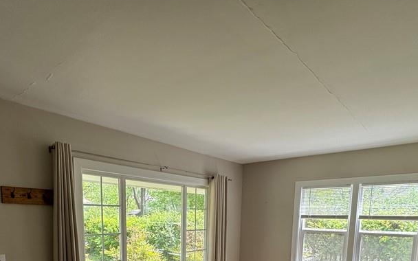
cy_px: 253
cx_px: 192
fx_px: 285
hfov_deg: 72.4
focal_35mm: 25
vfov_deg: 43.2
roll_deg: -1.4
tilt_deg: -7.5
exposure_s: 1/188
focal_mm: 2.22
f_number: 2.2
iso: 40
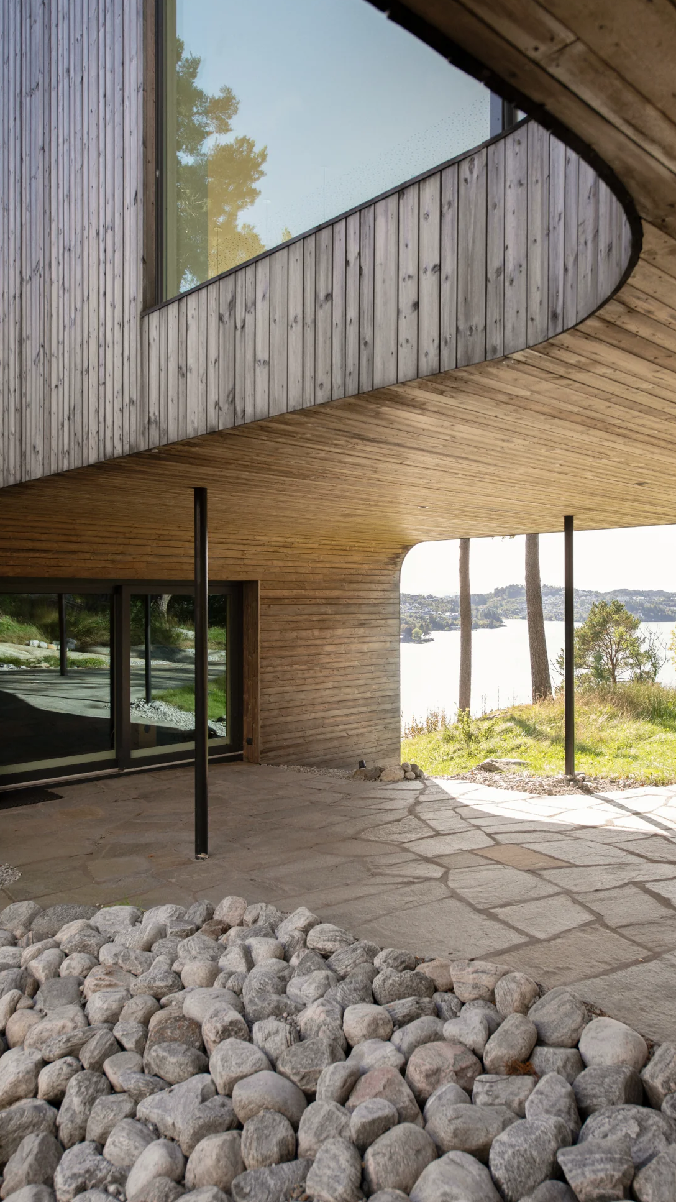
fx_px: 828
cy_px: 608
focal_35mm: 26
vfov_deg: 71.9
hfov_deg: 44.2
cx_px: 397
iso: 64
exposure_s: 1/60
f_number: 5
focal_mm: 24
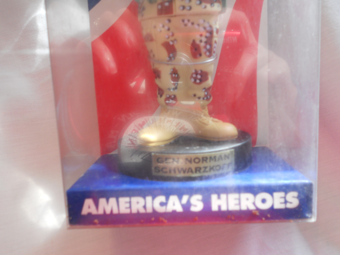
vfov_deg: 44.2
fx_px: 314
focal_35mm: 32
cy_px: 128
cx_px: 170
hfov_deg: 56.8
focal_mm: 5.8
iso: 125
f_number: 3.5
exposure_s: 1/30
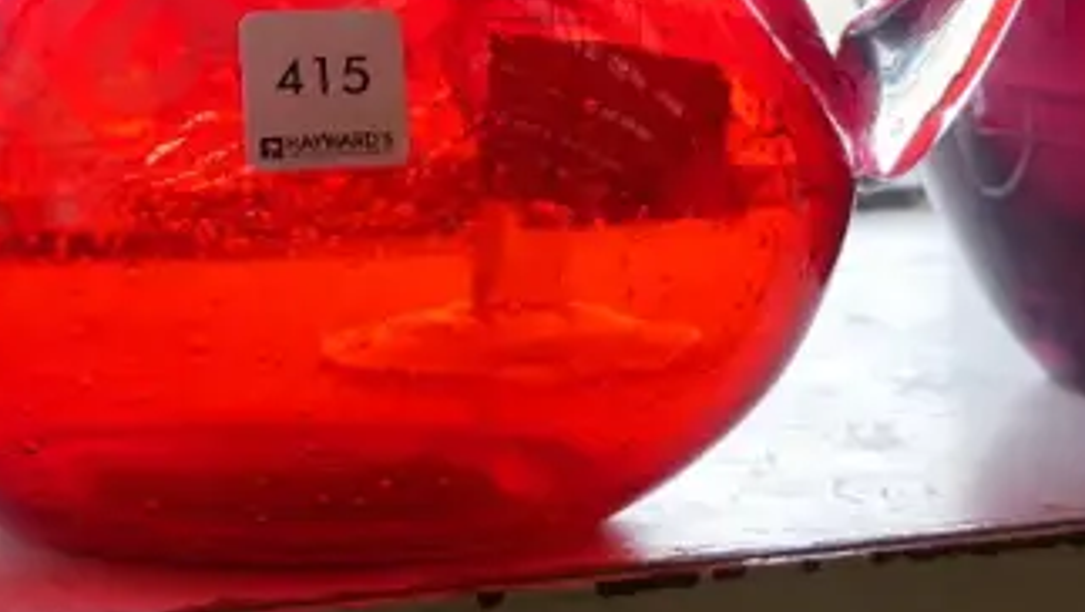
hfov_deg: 14.1
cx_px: 541
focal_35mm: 152
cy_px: -293
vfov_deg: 7.8
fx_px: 4375
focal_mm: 22
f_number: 4.2
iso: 200
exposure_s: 1/125
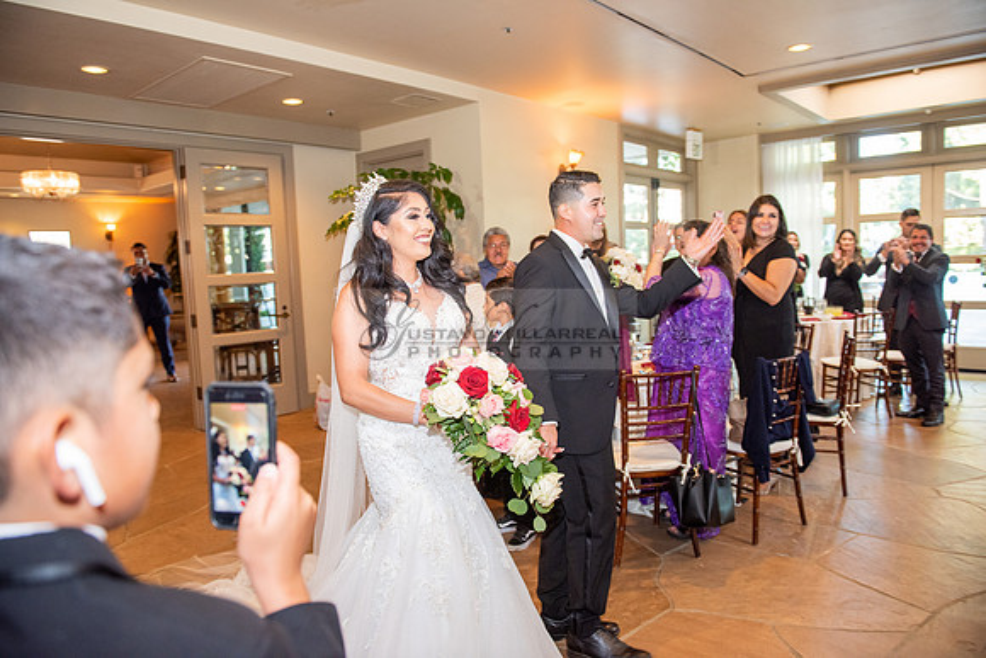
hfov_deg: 73.7
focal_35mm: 24
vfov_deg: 53.2
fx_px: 657
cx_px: 493
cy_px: 329
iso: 1600
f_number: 3.5
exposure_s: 1/125
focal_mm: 24
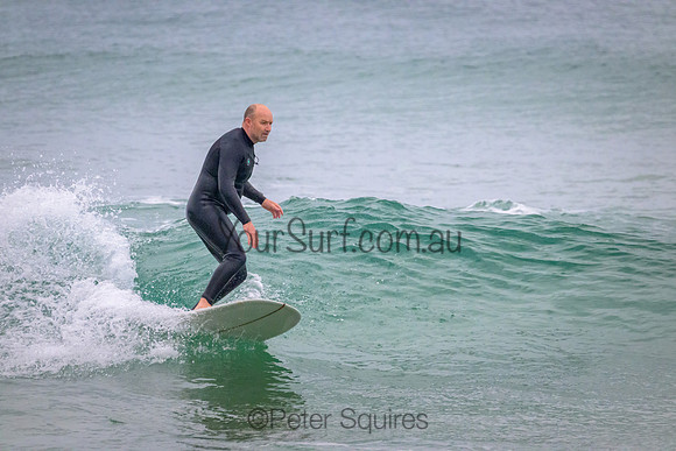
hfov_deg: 3.2
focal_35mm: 640
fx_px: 12020
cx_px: 338
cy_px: 226
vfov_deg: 2.1
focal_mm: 640
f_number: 11
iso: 9000
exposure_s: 1/1250
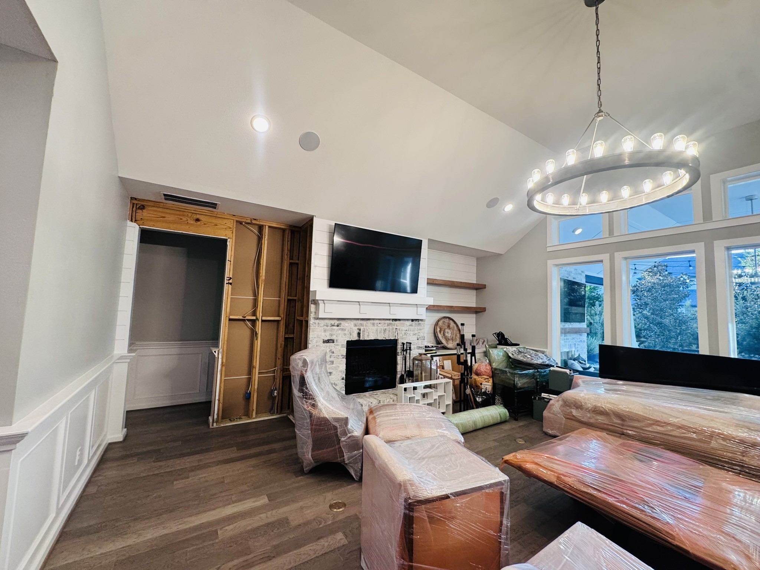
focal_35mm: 14
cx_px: 380
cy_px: 285
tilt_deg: +6.3
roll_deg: -1.0
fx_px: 307
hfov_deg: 102.1
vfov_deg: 85.7
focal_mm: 2.22
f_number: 2.2
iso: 250
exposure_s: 1/120
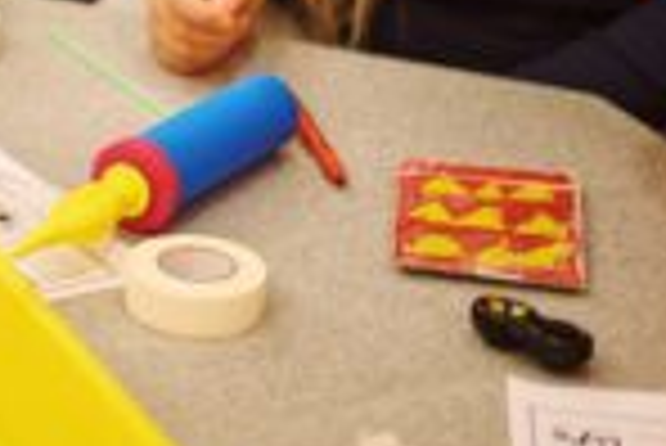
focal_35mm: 169
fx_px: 3130
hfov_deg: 11.7
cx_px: -266
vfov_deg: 8.0
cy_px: -255
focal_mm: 50
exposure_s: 1/500
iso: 1000
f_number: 1.8
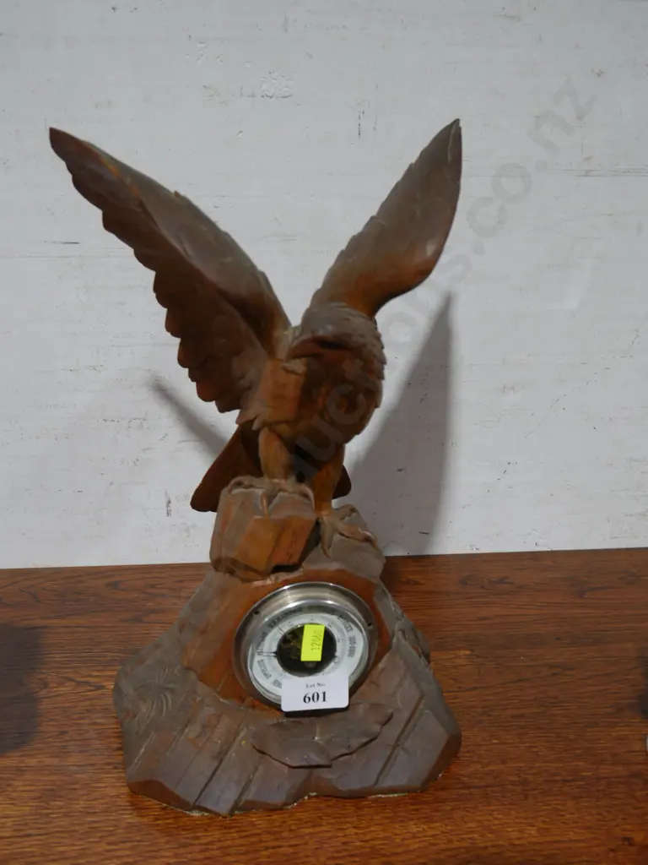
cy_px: 432
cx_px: 324
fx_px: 998
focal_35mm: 40
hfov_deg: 36.0
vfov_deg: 46.8
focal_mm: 20
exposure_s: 1/60
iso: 400
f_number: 4.4
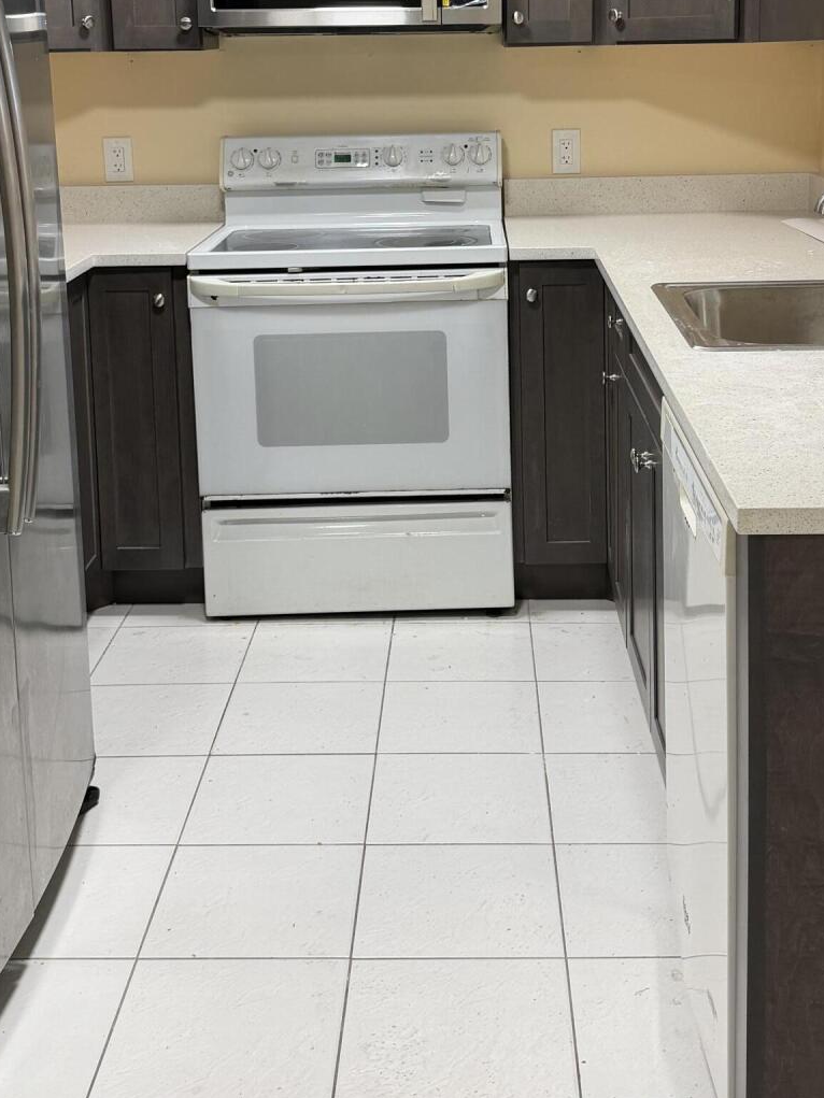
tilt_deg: -9.0
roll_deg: +1.2
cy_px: 276
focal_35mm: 47
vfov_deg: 39.4
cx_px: 432
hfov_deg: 30.9
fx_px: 1491
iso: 160
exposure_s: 1/120
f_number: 1.78
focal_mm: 6.76
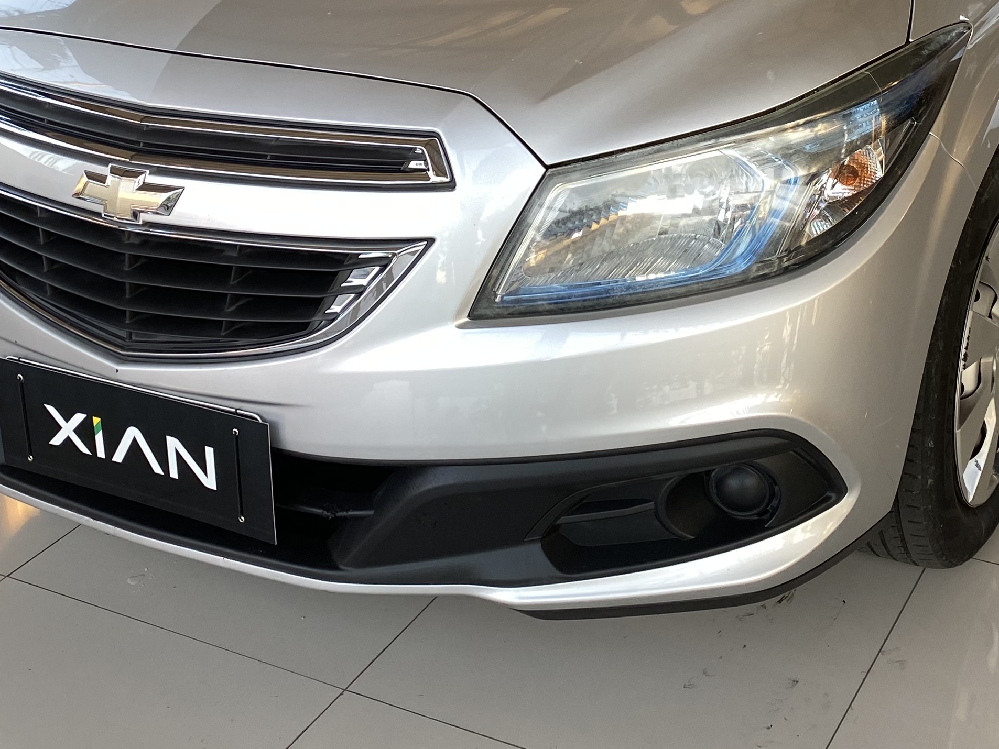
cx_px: 648
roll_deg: +2.0
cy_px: 94
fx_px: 1587
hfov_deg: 34.7
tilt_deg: -17.3
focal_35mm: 55
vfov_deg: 25.8
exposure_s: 1/121
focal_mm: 4.25
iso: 80
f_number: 1.8
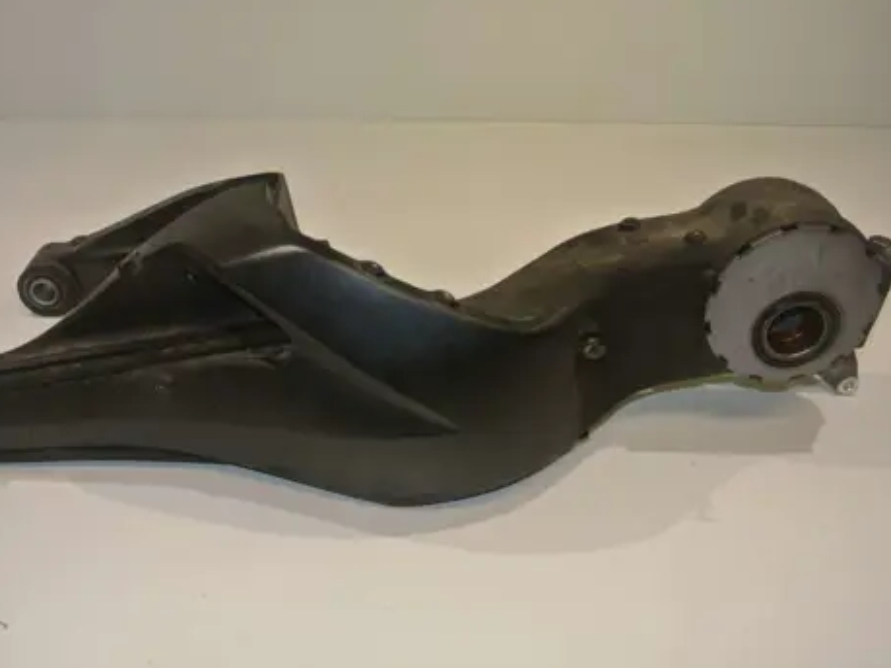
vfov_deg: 40.7
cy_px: 330
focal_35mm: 35
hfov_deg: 52.6
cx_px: 402
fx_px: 901
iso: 200
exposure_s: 1/60
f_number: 3.8
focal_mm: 11.8
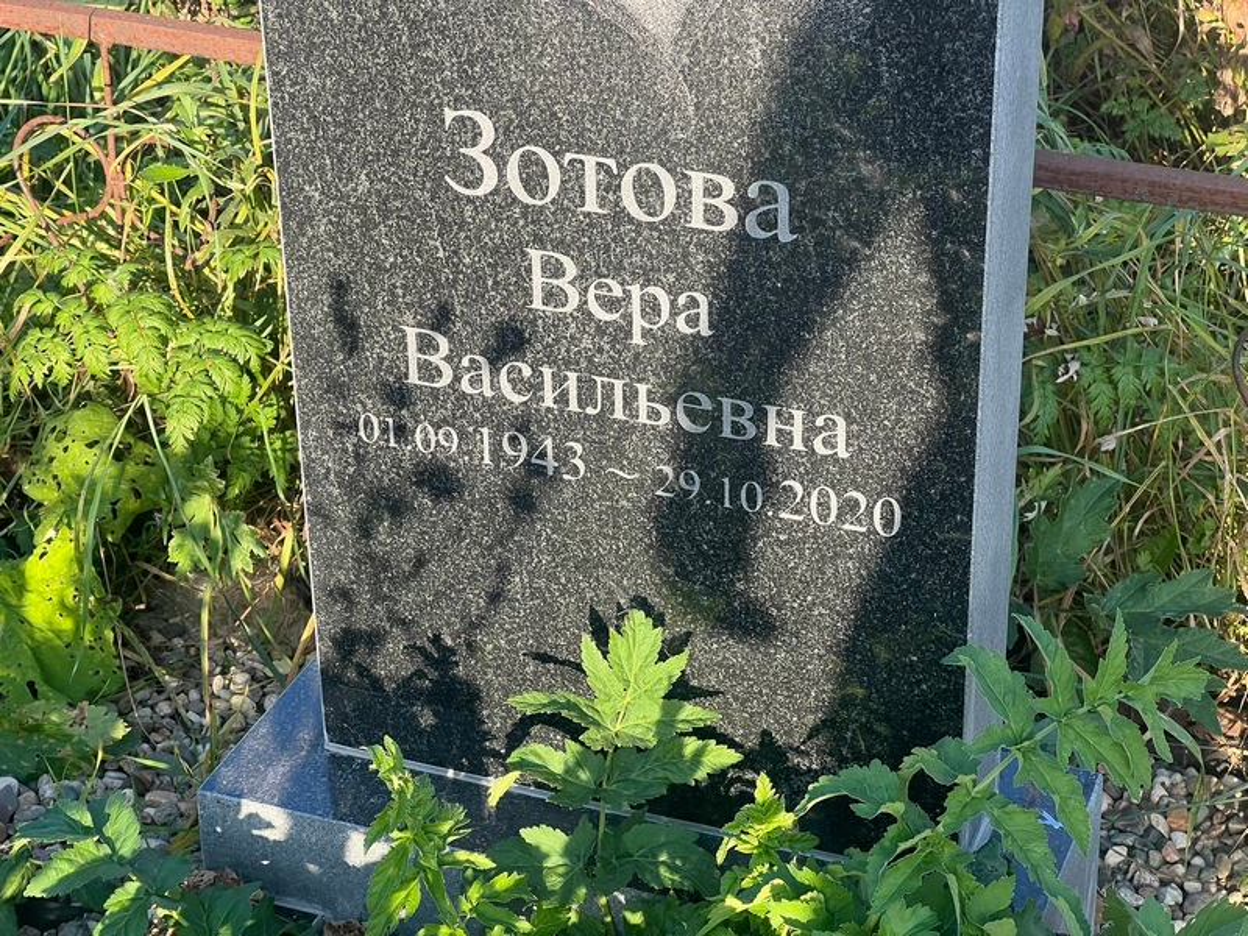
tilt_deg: -31.6
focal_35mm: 77
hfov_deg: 25.3
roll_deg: +1.8
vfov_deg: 19.1
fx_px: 2776
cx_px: 624
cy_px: 468
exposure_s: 1/190
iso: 32
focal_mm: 9
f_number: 2.8
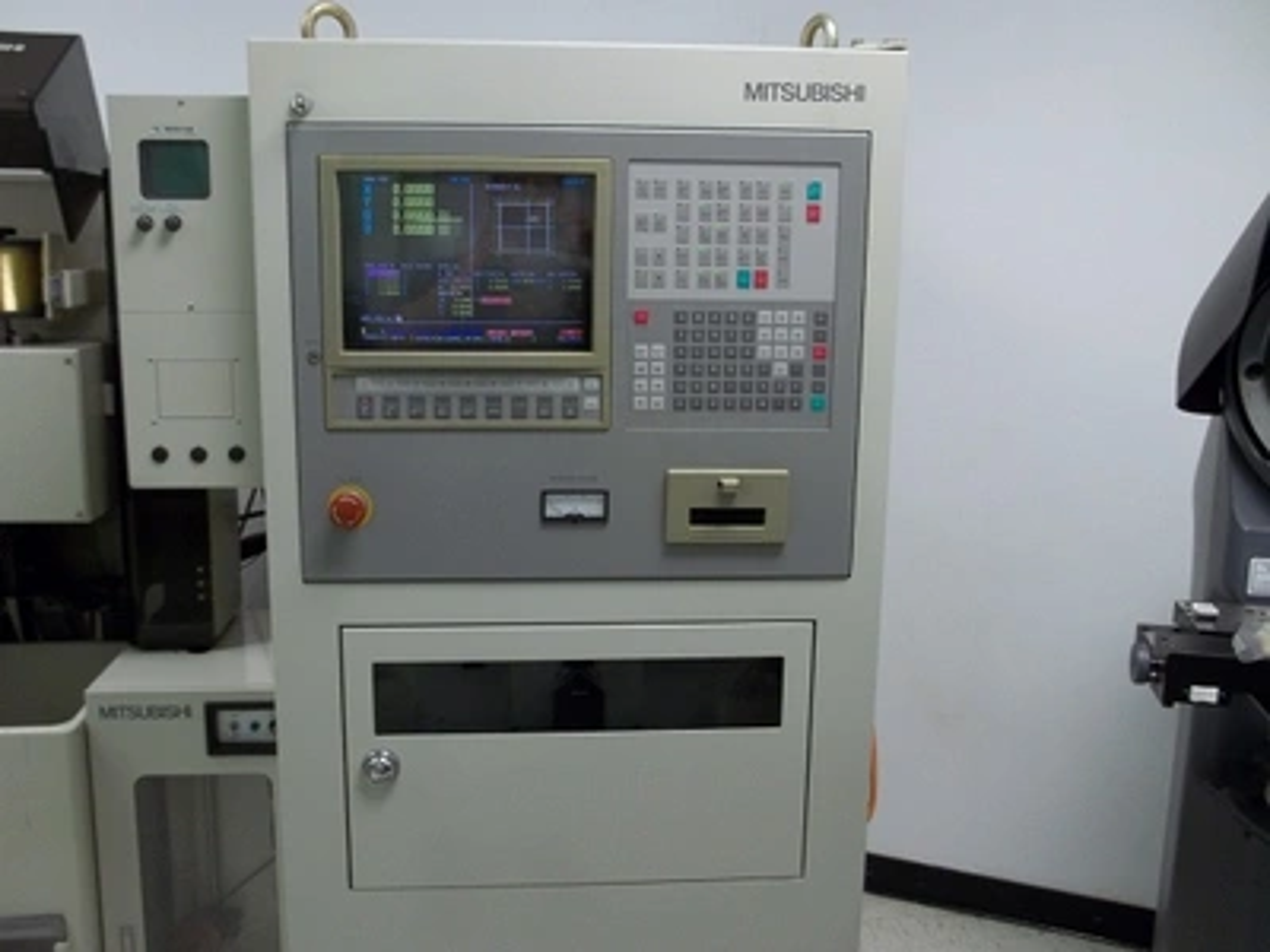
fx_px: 1211
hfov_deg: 55.4
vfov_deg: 42.9
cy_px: 476
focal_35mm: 33
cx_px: 635
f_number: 3.3
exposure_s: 1/30
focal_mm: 5.9
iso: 160
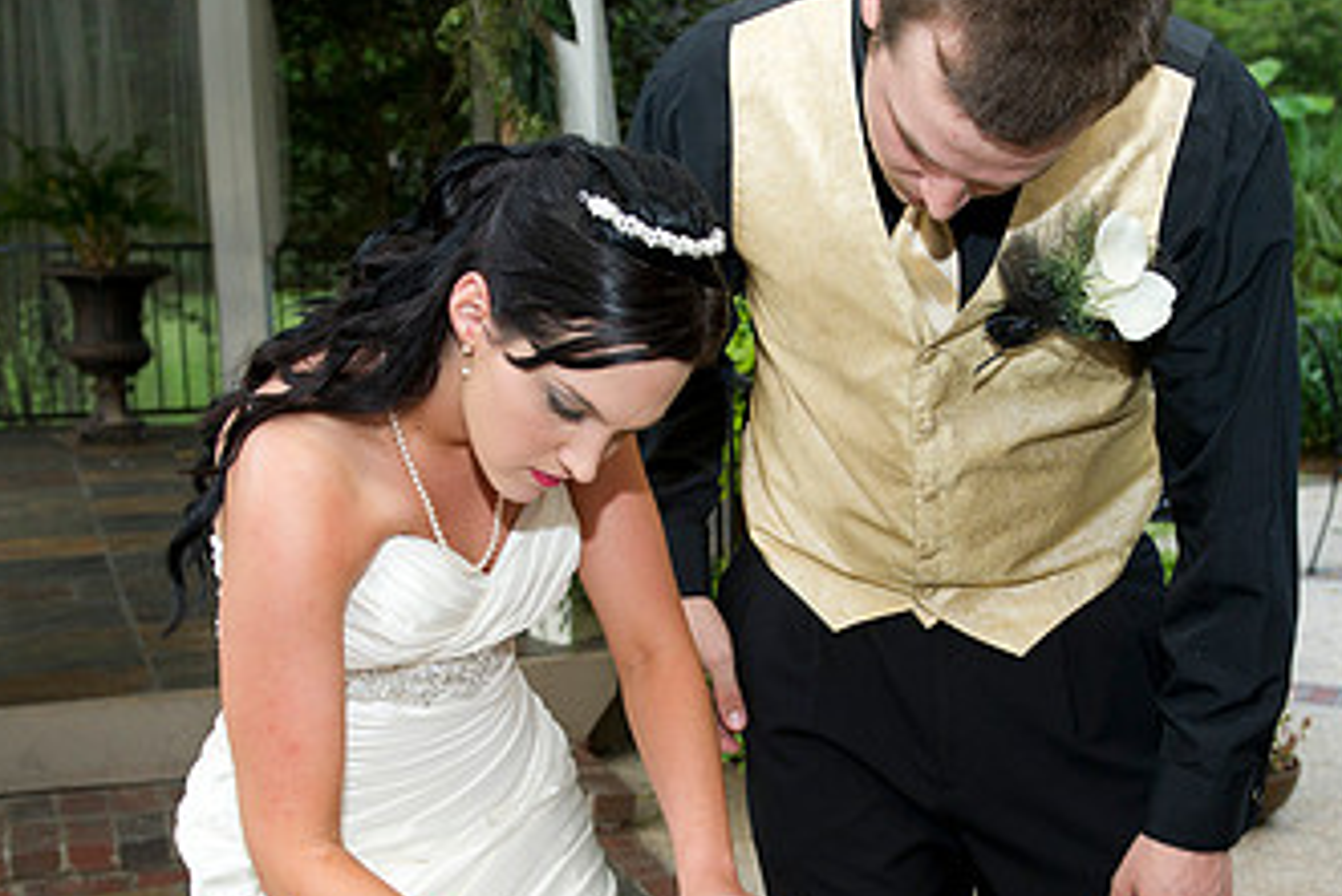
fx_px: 2088
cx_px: 762
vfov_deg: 24.0
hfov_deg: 35.6
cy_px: 669
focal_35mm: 56
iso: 800
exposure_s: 1/125
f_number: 4.5
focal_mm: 32
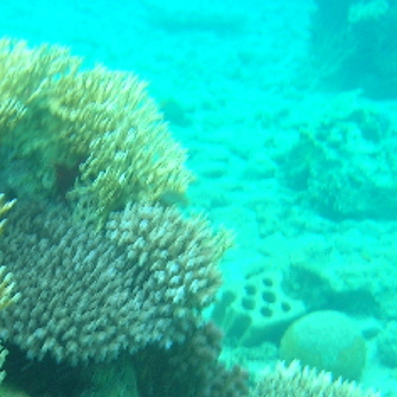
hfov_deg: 22.6
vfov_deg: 22.5
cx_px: 103
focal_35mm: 76
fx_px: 986
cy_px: 314
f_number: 4.9
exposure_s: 1/36.4
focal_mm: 5.7
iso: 50
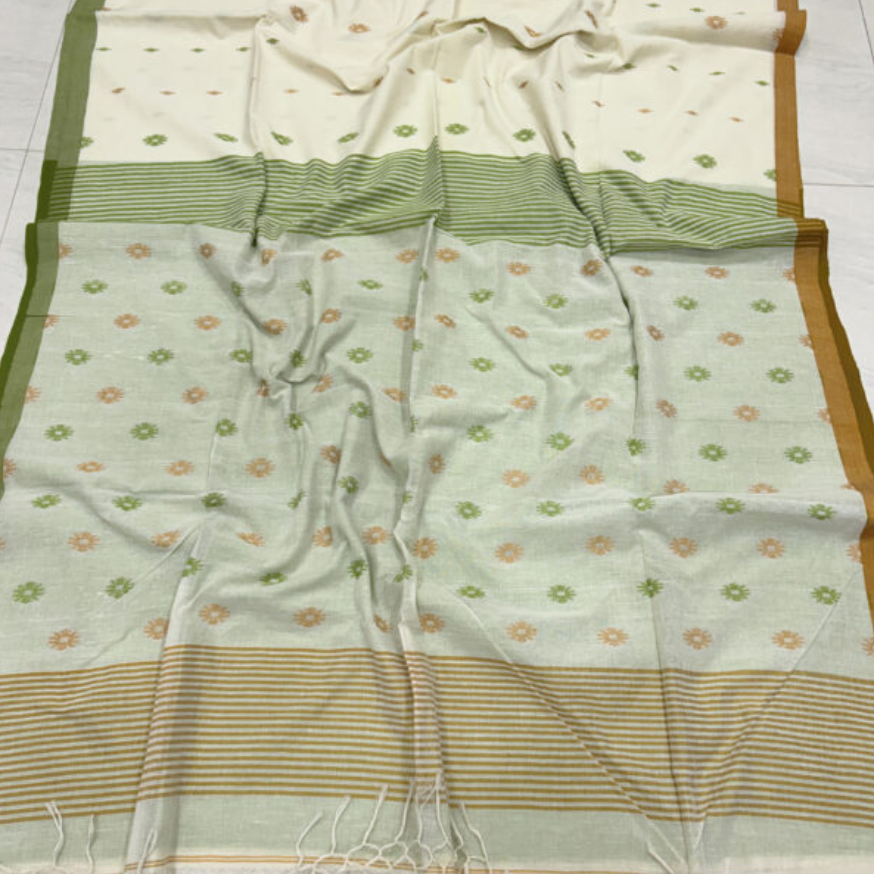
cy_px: 405
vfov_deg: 52.5
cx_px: 436
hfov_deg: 52.5
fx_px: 886
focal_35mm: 31
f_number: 1.6
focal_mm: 5.96
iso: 100
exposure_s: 1/100
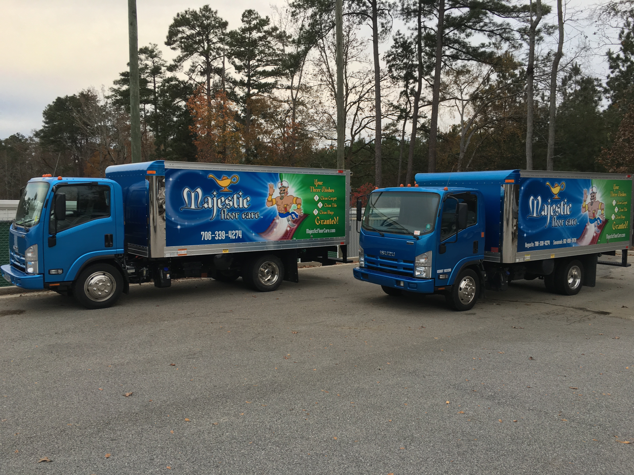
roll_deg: -0.1
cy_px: 238
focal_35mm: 29
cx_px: 317
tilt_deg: -3.4
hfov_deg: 61.7
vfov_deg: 48.2
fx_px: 531
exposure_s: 1/60
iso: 32
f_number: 2.2
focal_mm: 4.15
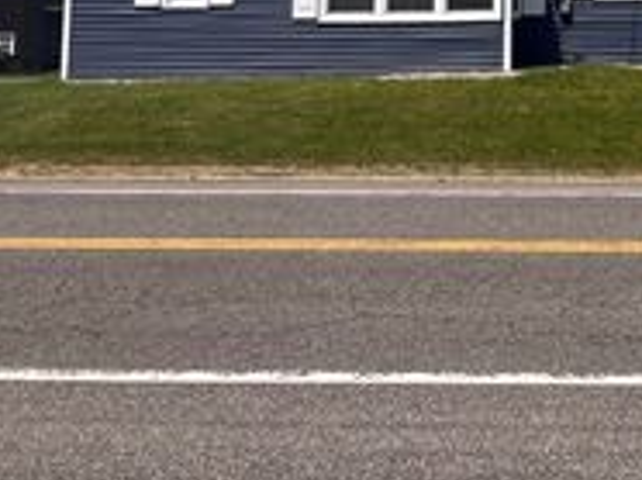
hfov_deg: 25.6
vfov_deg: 19.6
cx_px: 721
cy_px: -116
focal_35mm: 70
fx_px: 1297
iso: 50
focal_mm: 5.1
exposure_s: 1/2358
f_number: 1.6
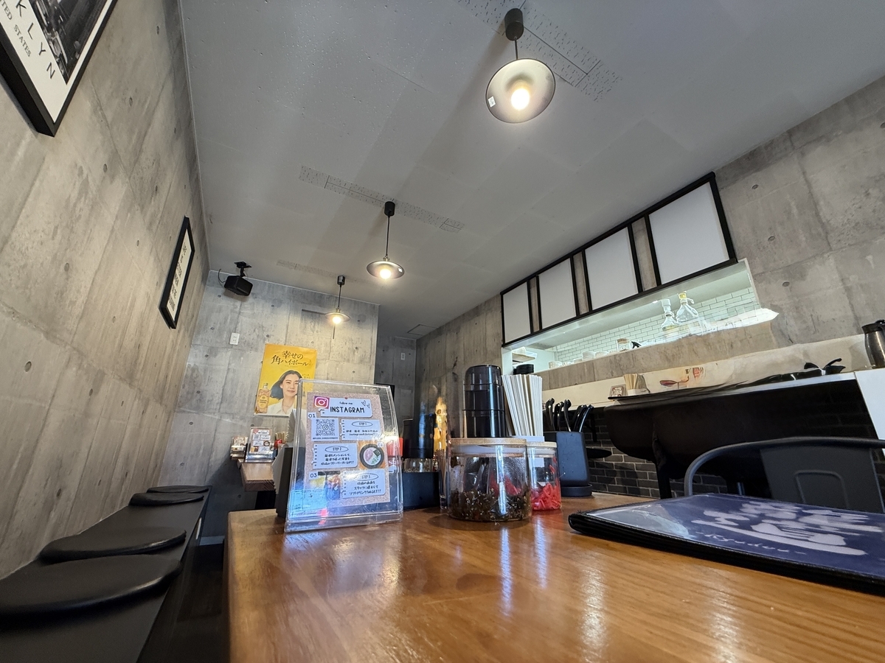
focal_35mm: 14
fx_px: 358
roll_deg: -0.6
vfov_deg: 85.7
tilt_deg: +16.9
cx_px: 442
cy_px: 332
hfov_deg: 102.1
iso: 250
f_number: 2.2
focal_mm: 2.22
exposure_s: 1/60
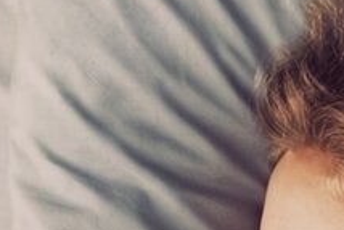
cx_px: 450
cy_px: 294
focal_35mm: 236
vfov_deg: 5.8
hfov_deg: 8.6
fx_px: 2257
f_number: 4
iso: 320
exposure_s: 1/33.3
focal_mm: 3.95
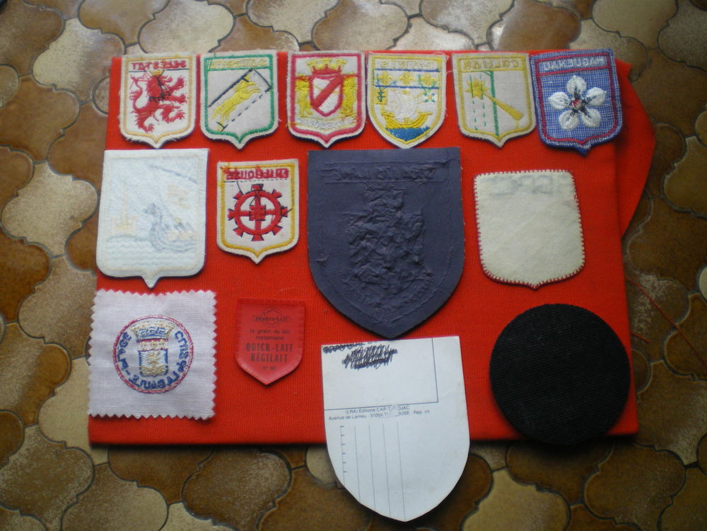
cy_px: 266
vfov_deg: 37.7
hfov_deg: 49.0
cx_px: 354
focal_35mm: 38
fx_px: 776
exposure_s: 1/50
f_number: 3.1
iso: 200
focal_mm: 6.3
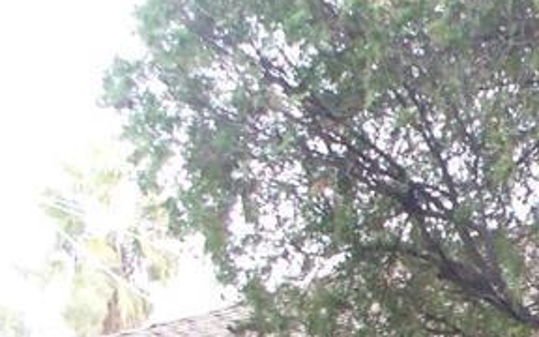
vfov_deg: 6.5
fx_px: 2923
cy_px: 532
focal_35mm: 199
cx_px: 954
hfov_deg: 10.0
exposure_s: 1/60
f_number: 2.8
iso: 160
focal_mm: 7.54
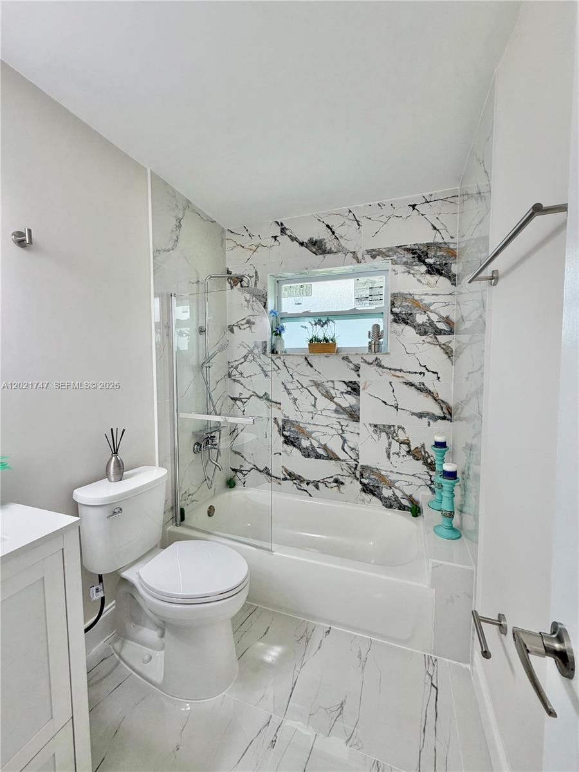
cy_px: 386
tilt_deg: -4.3
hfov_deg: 85.7
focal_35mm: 14
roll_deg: +1.0
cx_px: 290
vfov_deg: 102.1
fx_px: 312
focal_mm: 2.22
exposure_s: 1/120
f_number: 2.2
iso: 125
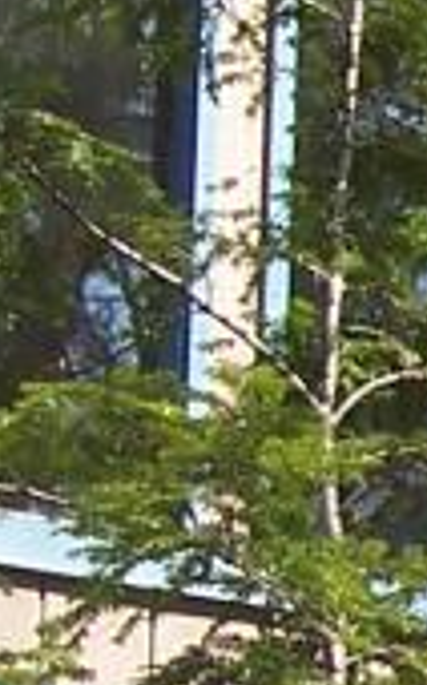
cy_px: 600
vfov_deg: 6.7
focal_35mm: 312
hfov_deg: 3.9
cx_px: 1716
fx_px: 5819
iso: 100
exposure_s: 1/350
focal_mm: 8
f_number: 3.4
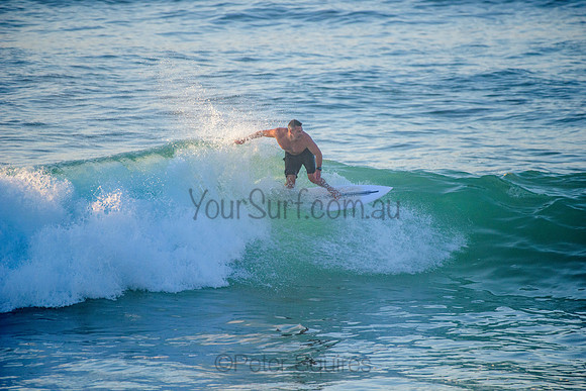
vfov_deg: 2.8
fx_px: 8140
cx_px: 293
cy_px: 196
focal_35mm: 500
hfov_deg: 4.1
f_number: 5.6
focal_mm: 500
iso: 640
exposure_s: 1/2000
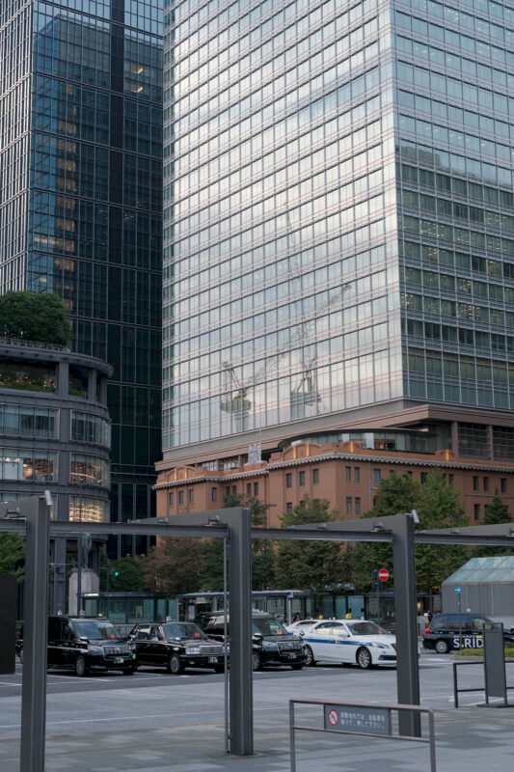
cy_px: 386
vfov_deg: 35.6
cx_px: 257
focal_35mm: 56
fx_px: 1200
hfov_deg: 24.2
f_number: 5.6
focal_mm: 37.4
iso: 400
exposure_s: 1/60
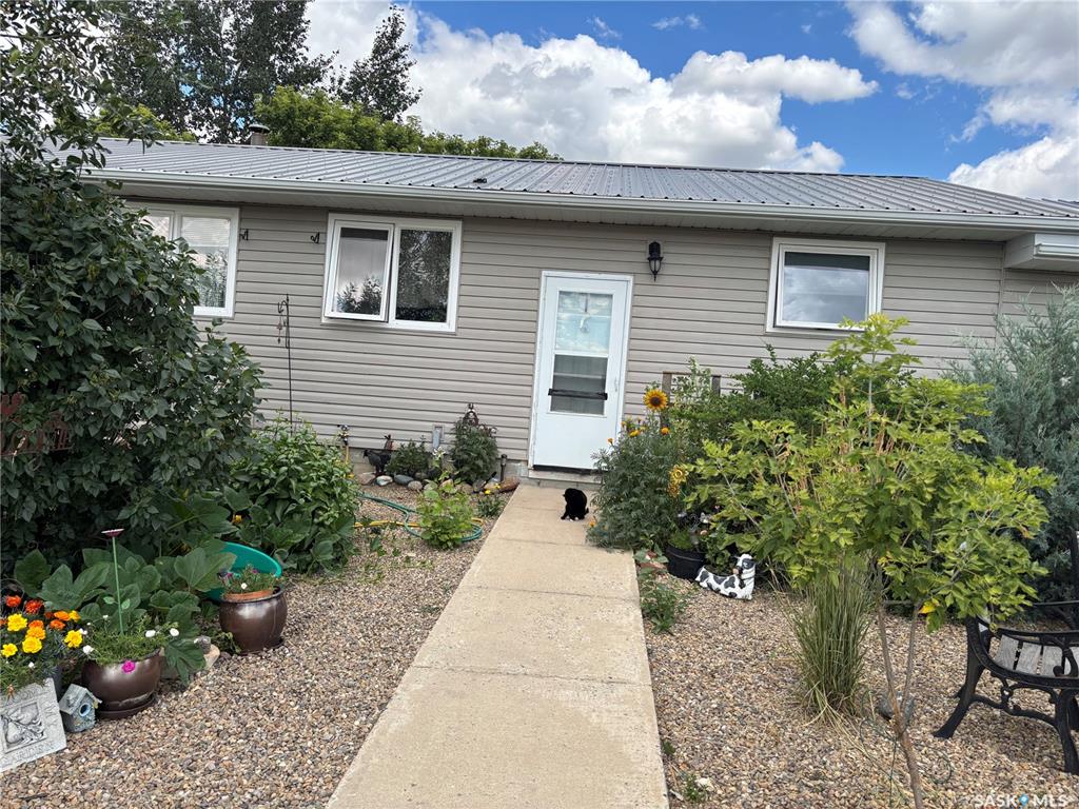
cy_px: 404
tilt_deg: -0.3
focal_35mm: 26
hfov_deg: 67.3
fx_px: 810
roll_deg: -4.2
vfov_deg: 53.1
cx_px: 540
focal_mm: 5.96
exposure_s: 1/1328
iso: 50
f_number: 1.6
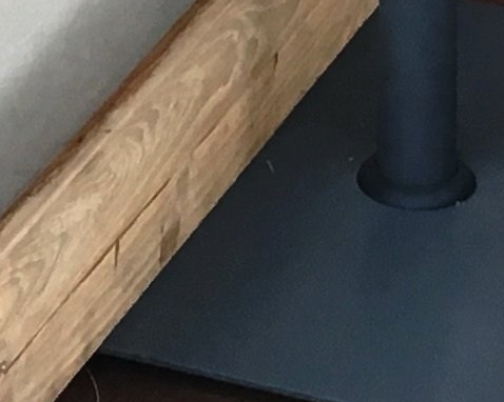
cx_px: 253
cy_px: -671
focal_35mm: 239
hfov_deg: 8.1
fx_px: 3564
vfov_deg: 6.1
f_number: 2.2
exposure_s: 1/33
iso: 40
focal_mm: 4.15
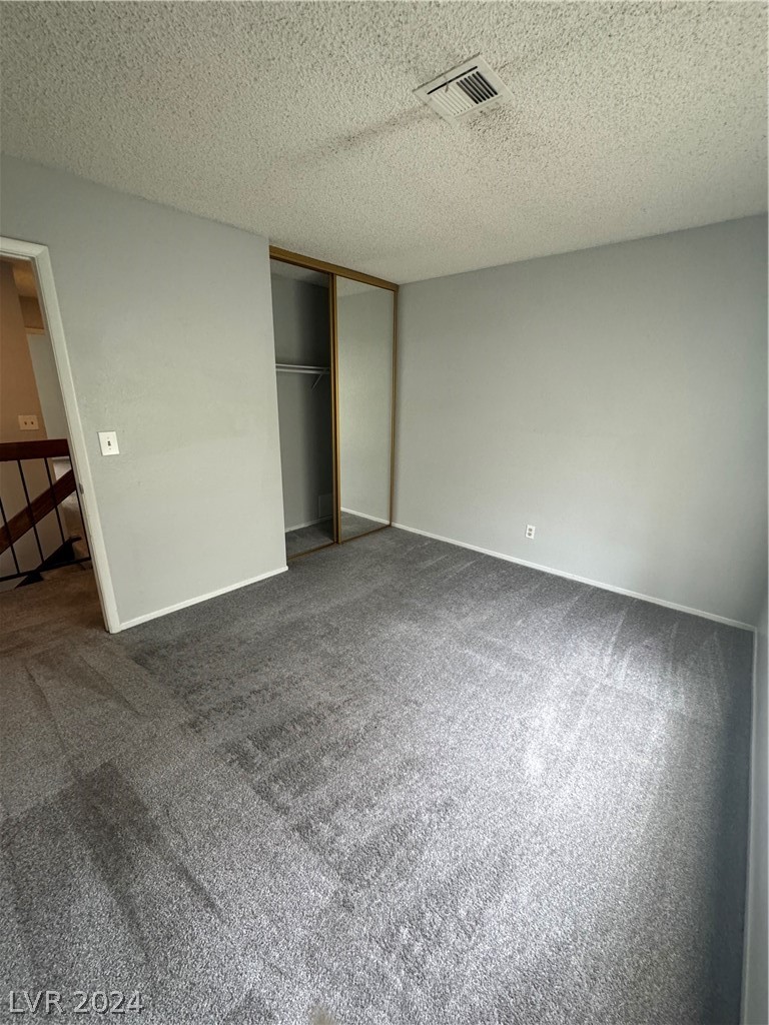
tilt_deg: -18.0
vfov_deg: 102.1
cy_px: 512
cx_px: 384
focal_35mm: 14
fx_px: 415
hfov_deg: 85.7
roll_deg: -0.5
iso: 320
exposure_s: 1/90
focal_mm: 2.22
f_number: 2.2
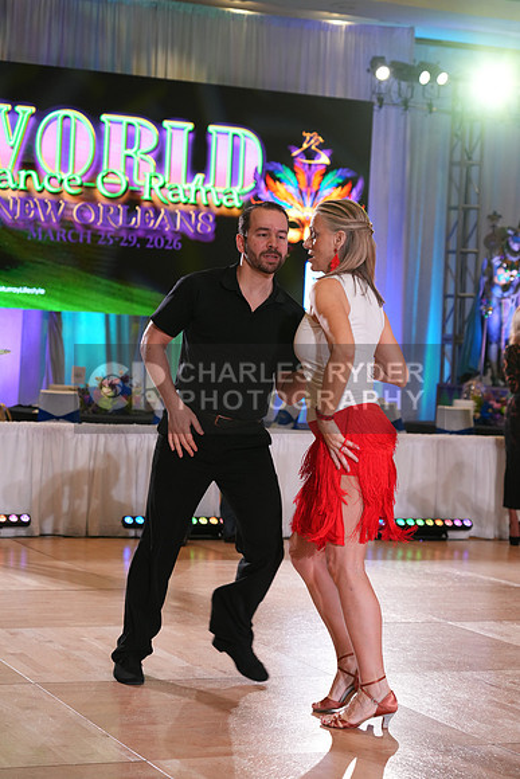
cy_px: 390
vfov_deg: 27.3
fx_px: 1602
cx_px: 260
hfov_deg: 18.4
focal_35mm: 74
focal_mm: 74
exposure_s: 1/320
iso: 1600
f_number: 4
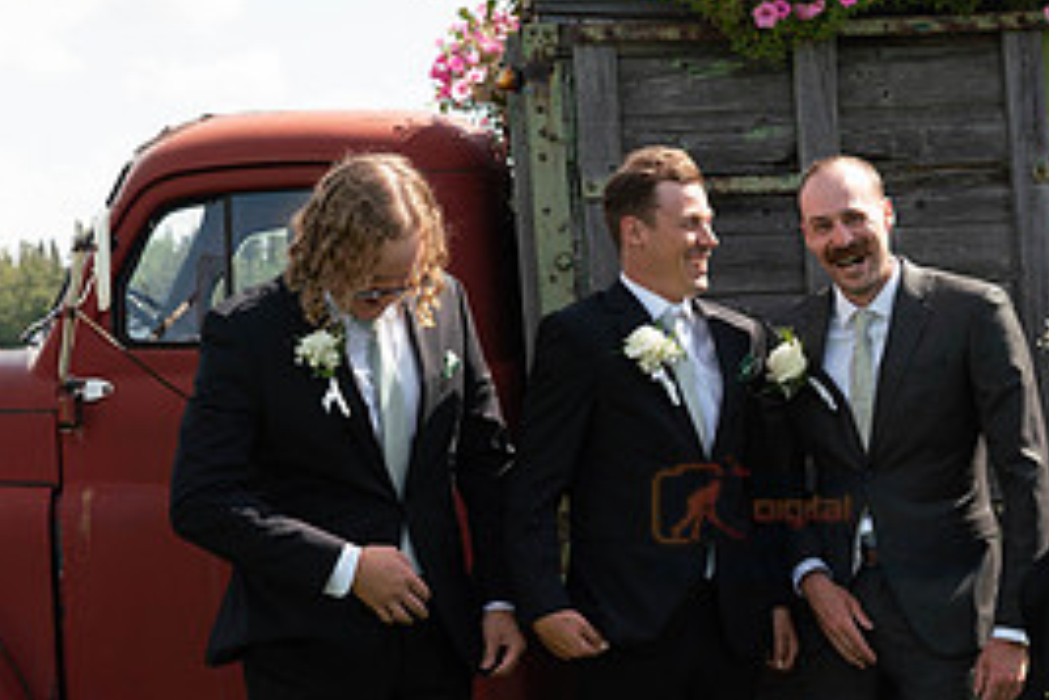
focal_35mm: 76
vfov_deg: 17.8
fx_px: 2214
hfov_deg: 26.2
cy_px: 517
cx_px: 821
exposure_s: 1/1000
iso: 400
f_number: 4.5
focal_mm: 35
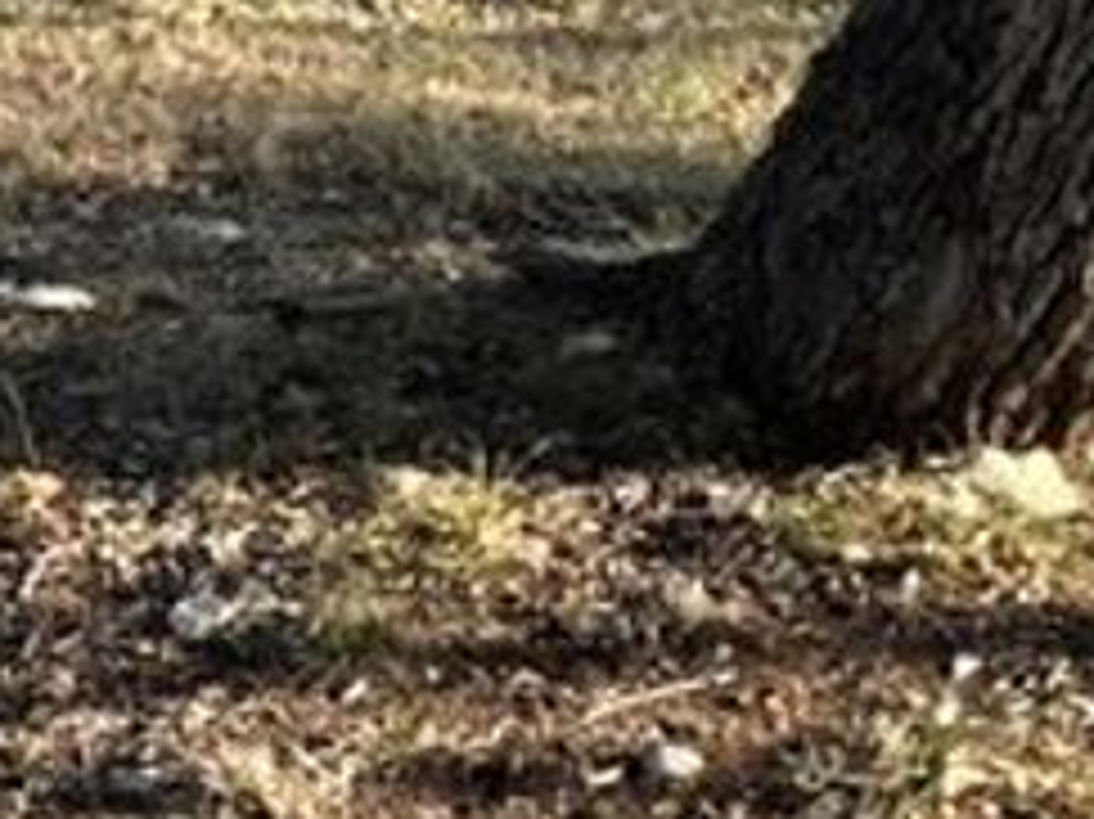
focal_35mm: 190
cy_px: -796
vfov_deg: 7.5
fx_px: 6002
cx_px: -590
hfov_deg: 10.1
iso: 50
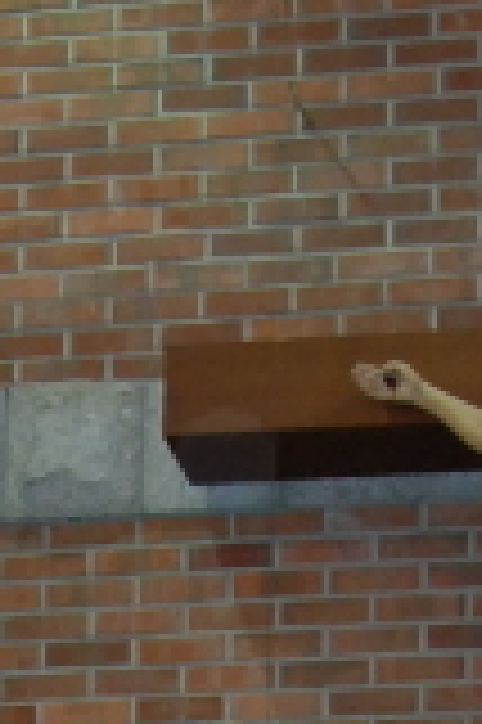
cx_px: -99
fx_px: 4709
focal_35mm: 234
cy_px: 1866
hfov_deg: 5.8
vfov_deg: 8.0
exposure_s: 1/60
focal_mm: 28
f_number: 5
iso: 800
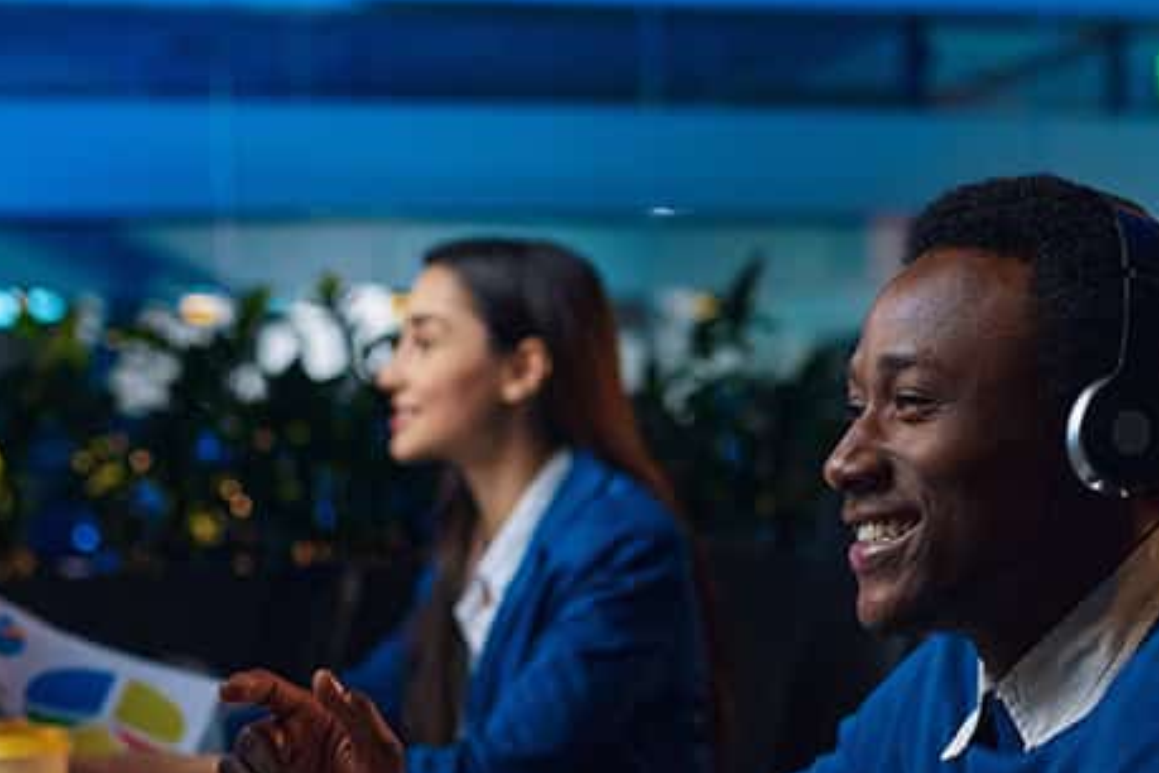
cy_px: 674
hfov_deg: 26.0
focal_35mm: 78
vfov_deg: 17.3
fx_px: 2511
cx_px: 593
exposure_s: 1/60
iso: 560
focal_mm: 35
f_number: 2
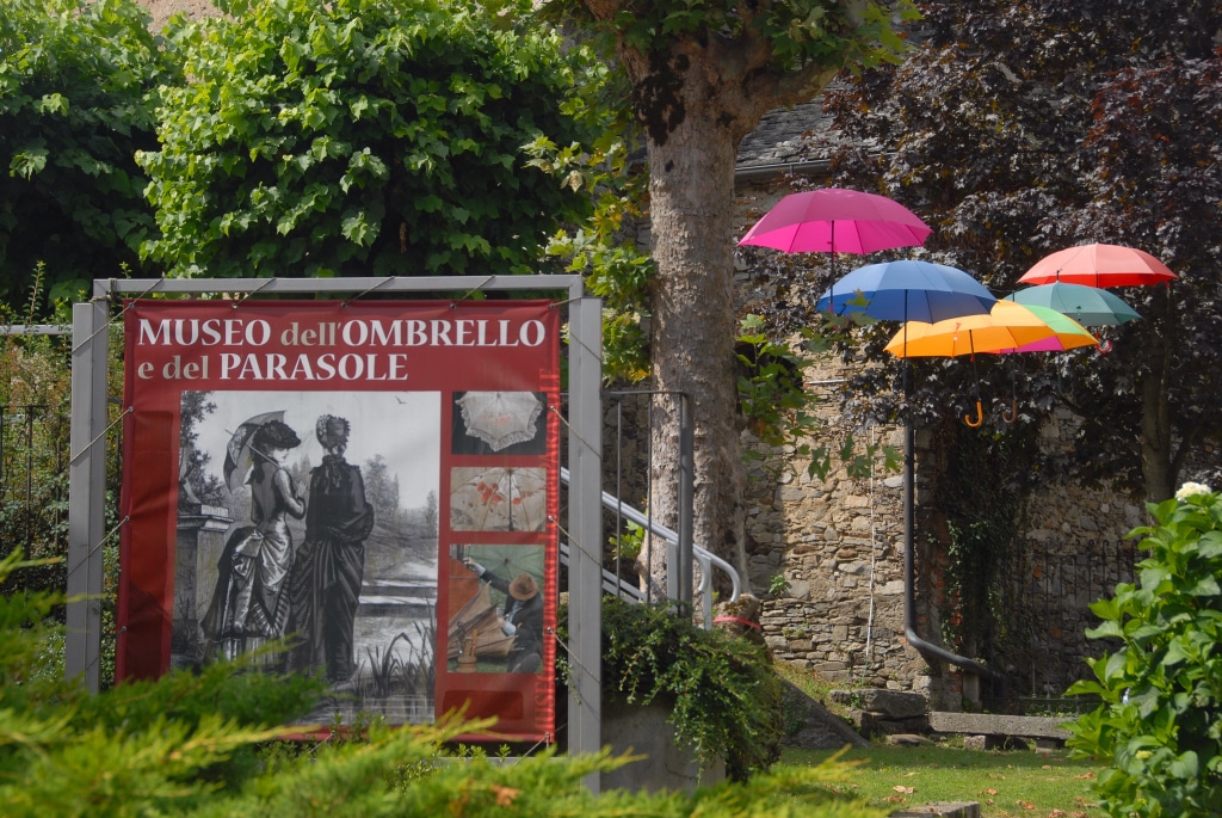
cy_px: 409
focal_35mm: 98
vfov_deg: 14.1
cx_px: 611
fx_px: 3313
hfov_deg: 20.9
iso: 100
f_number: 7.1
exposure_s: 1/200
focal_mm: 65
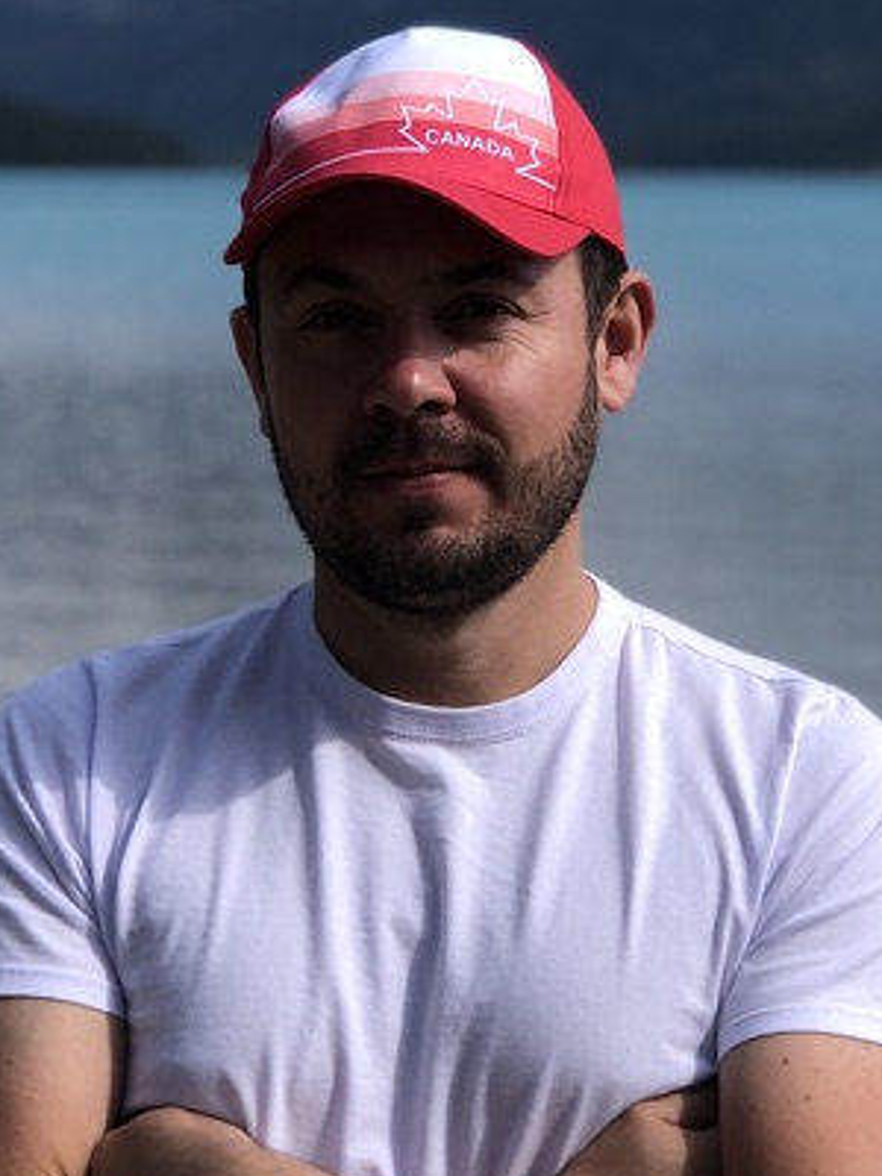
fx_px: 4960
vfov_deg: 13.5
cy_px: 347
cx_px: 509
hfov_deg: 10.2
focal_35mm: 146
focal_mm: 6.6
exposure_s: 1/676
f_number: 2.8
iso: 20
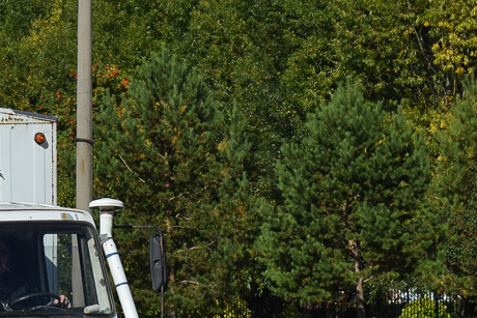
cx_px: -87
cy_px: 259
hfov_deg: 9.4
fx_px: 2854
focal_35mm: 215
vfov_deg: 6.4
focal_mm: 55
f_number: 7.1
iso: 200
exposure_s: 1/1600
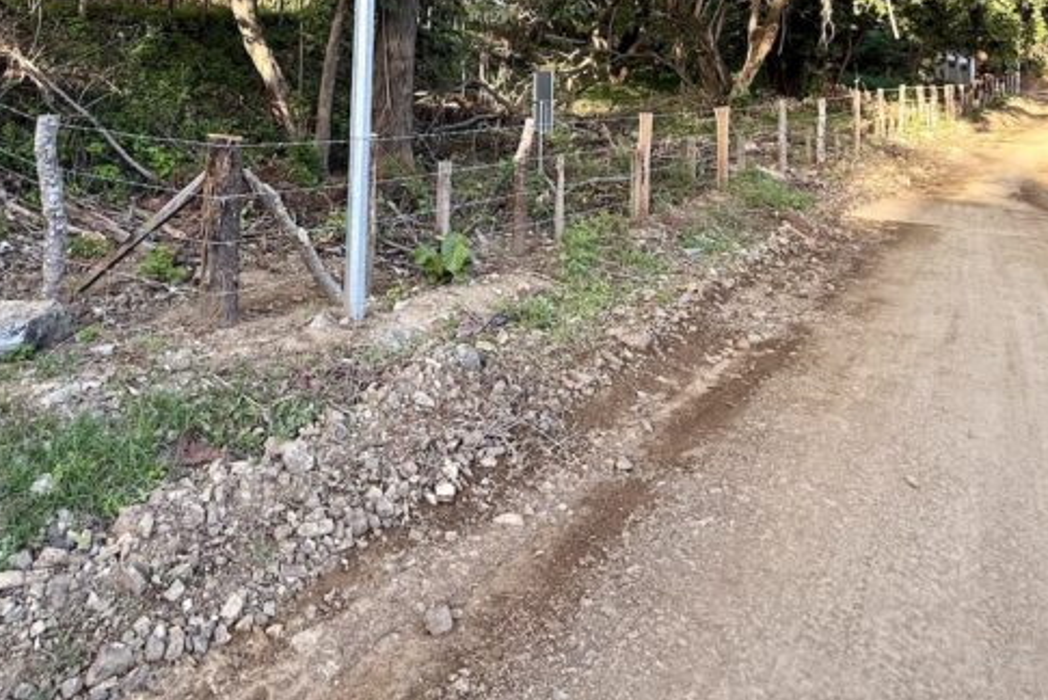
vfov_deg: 47.7
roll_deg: -0.7
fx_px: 699
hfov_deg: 73.3
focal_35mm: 24
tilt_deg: +0.4
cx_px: 449
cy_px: 69
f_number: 2.2
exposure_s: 1/131
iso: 64
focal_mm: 2.22
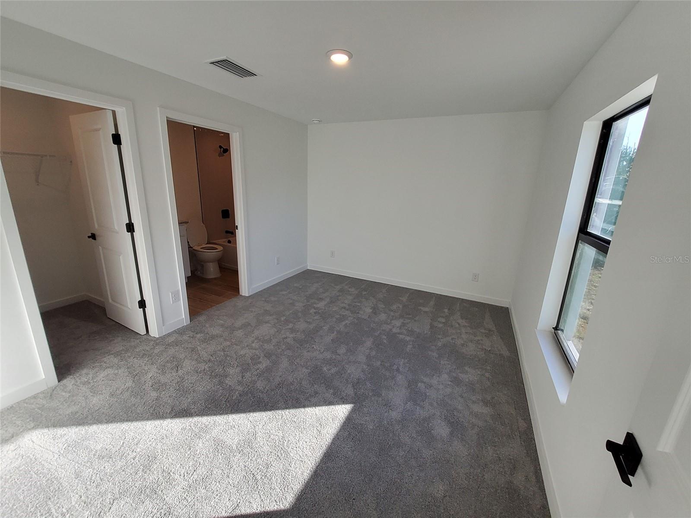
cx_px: 346
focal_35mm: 13
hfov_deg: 106.2
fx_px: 260
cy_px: 259
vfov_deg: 89.9
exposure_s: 1/145
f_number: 2.2
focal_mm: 1.13
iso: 50
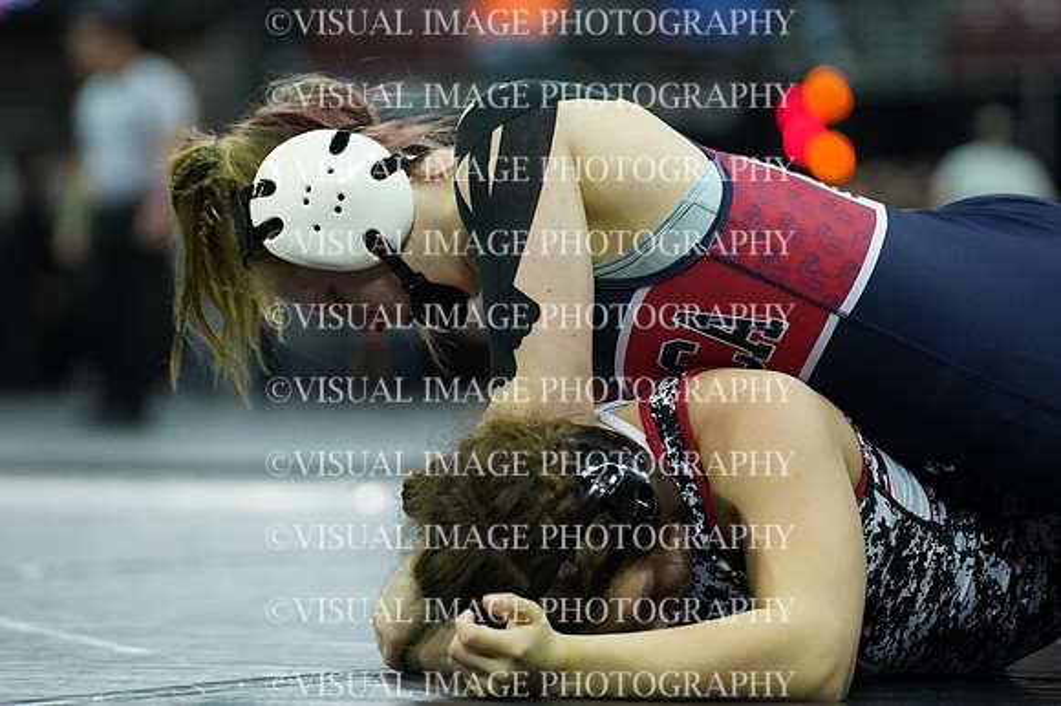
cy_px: 353
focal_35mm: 225
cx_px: 530
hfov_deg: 9.2
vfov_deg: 6.1
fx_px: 6627
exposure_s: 1/1250
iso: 6400
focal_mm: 150
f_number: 2.8
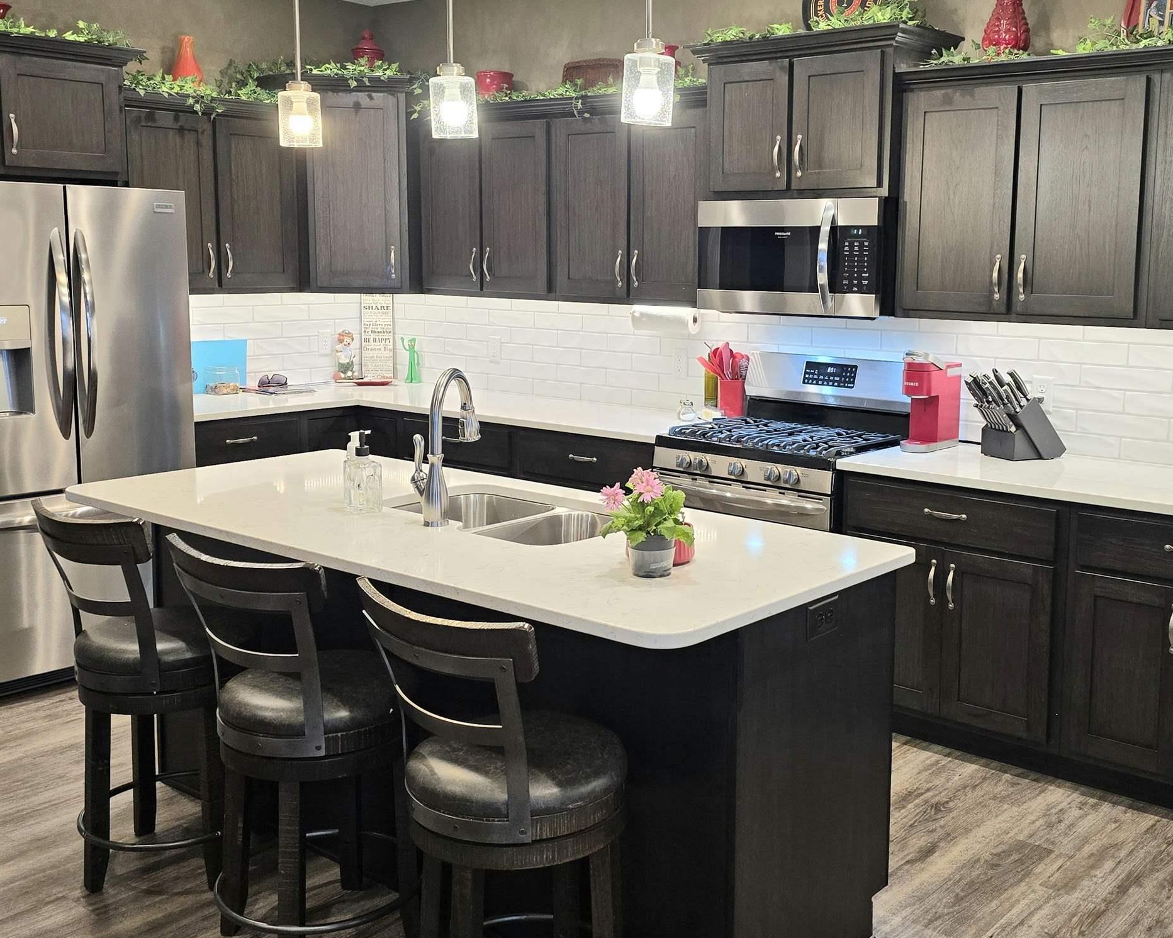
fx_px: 1284
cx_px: 706
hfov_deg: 48.8
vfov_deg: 40.1
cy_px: 422
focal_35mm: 37
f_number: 1.7
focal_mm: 6.3
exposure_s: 1/120
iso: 200
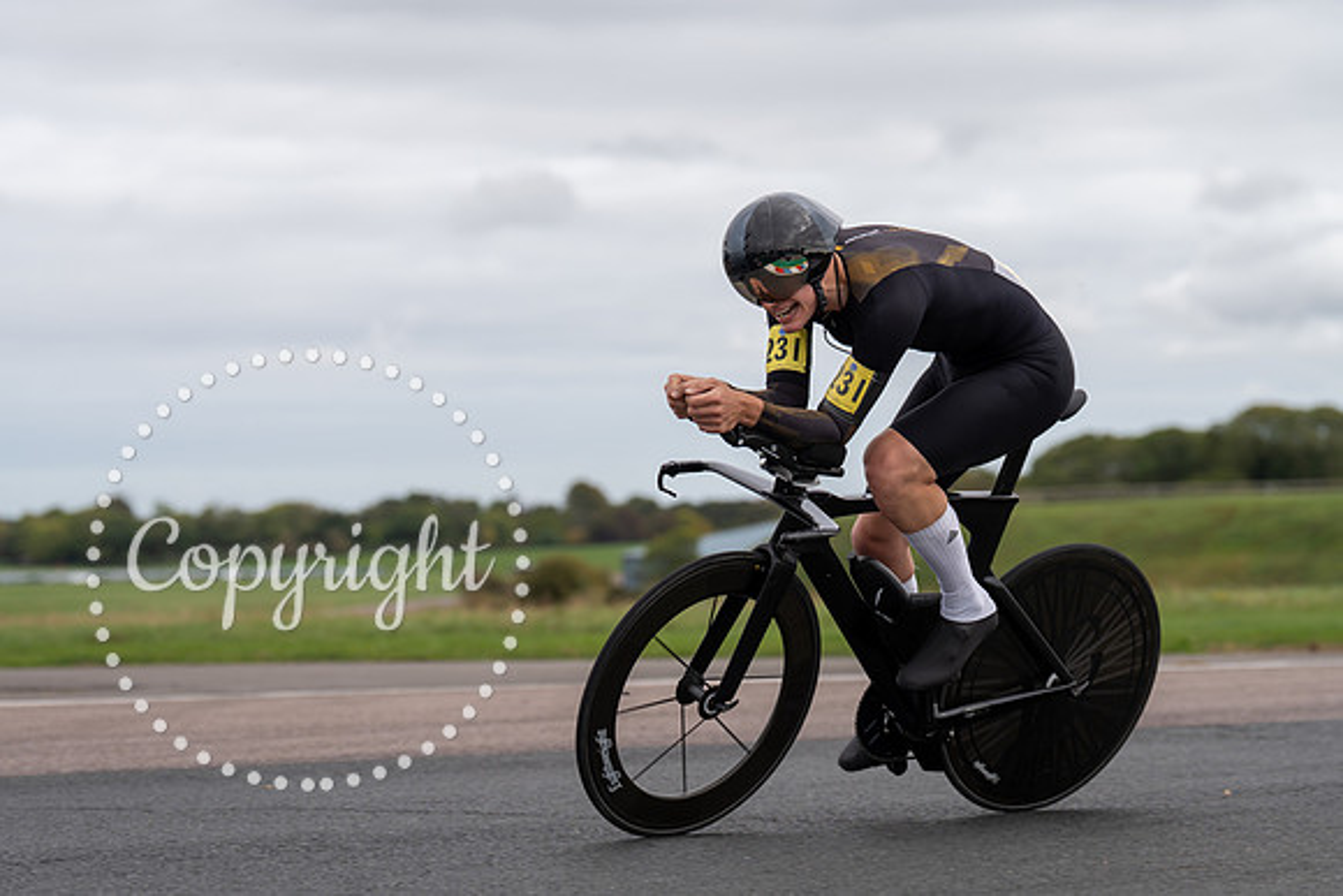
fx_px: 3918
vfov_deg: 13.0
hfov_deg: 19.5
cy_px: 448
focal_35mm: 105
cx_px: 672
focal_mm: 105
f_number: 3.5
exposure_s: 1/1000
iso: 125
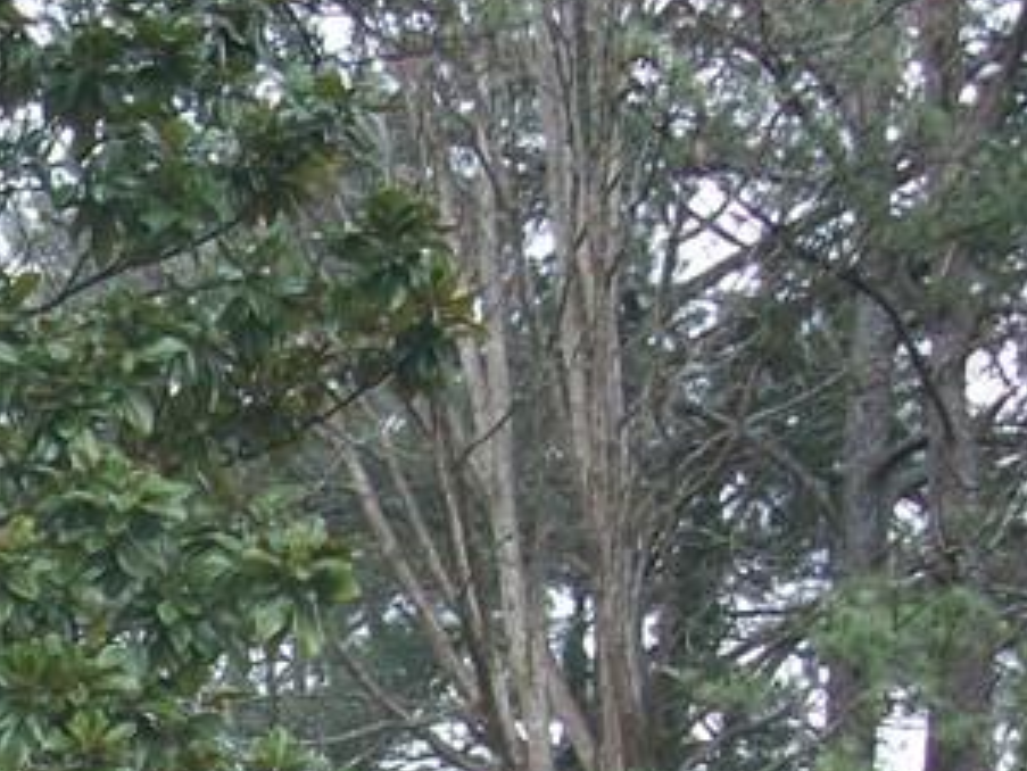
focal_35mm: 143
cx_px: -549
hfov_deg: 13.0
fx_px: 4244
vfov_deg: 10.1
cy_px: 1150
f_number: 3.2
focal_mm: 7.1
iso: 64
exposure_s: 1/83.5
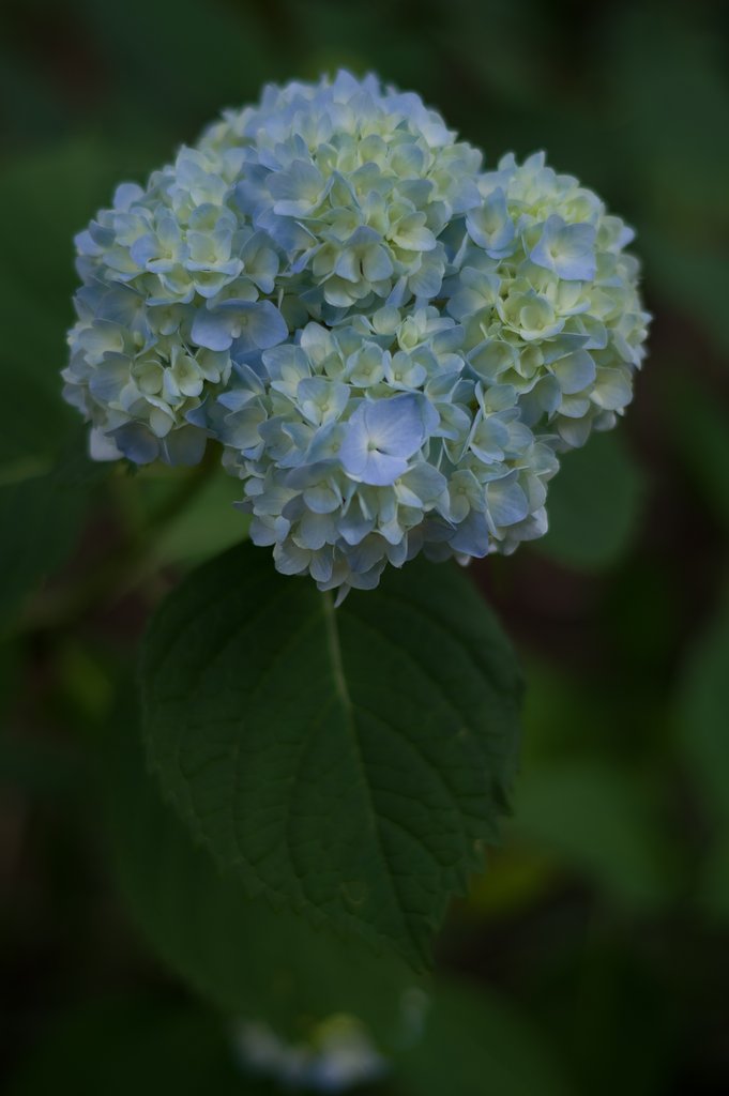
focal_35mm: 75
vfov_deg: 27.0
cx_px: 364
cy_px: 548
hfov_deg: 18.2
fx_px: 2282
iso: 100
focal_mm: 50
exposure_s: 1/125
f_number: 1.8
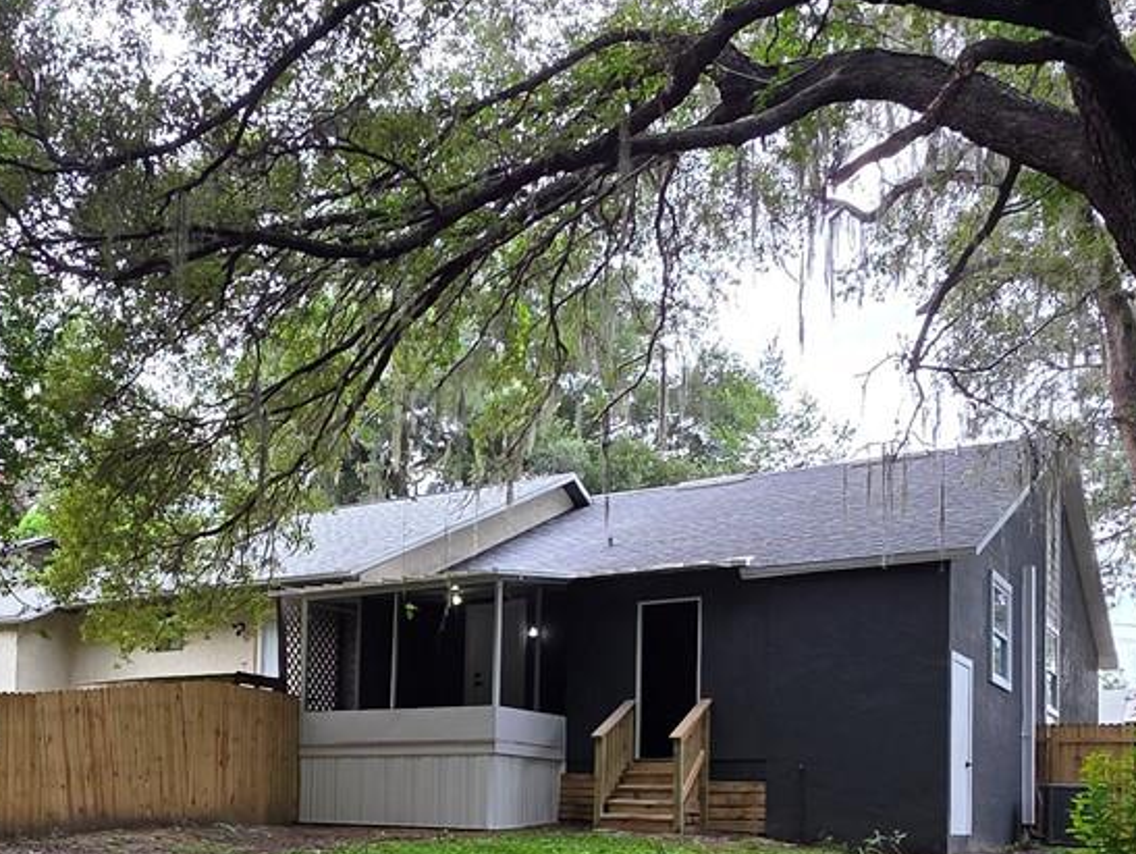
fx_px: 1248
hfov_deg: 47.4
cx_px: 301
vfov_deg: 35.3
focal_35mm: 38
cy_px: 788
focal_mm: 2.2
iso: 25
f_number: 1.9
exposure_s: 1/120
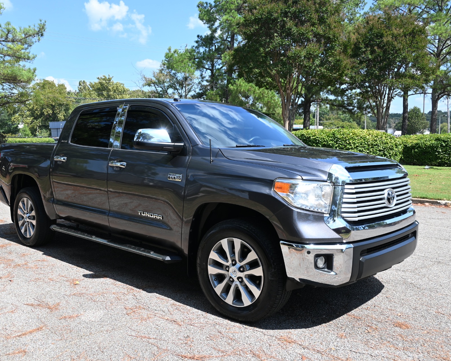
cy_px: 180
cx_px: 203
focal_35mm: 34
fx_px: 454
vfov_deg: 43.4
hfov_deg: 52.8
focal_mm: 20
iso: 100
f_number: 5.6
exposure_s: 1/250
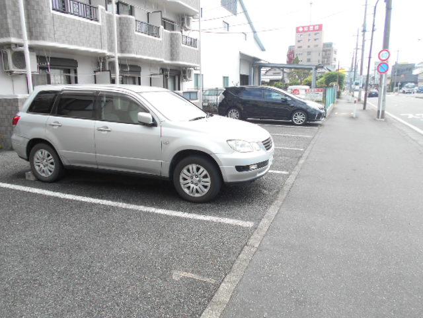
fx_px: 318
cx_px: 212
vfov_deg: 53.1
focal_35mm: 26
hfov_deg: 67.3
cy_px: 159
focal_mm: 4.6
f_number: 3.2
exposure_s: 1/250
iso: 80
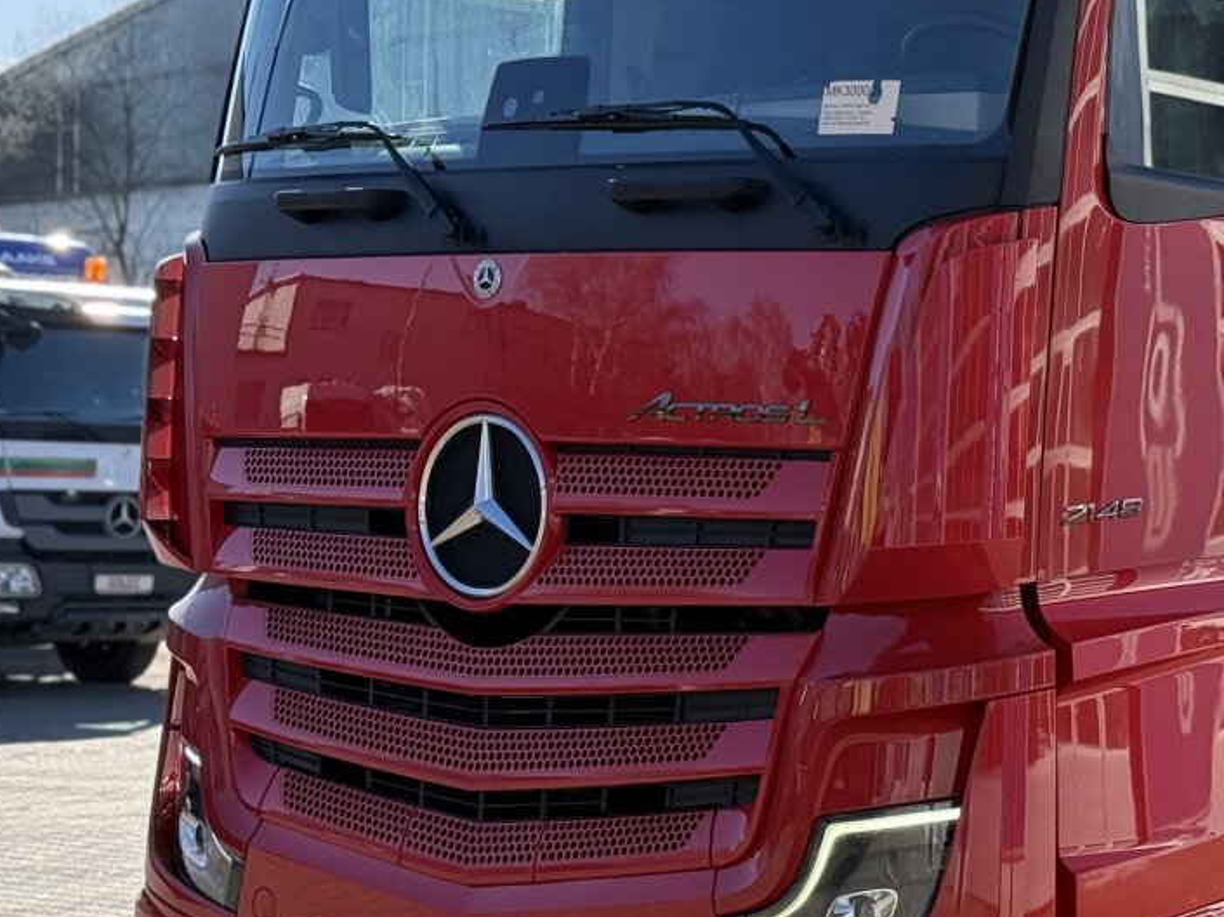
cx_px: 1168
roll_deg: -0.6
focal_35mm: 109
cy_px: 358
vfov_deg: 13.6
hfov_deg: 17.7
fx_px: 3852
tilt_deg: +2.6
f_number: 1.78
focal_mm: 6.76
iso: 100
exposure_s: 1/2146
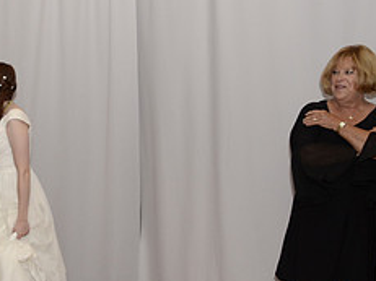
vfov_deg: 22.4
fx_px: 706
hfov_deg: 26.8
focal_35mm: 65
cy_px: 201
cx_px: -60
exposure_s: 1/200
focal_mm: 18
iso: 800
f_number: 4.5
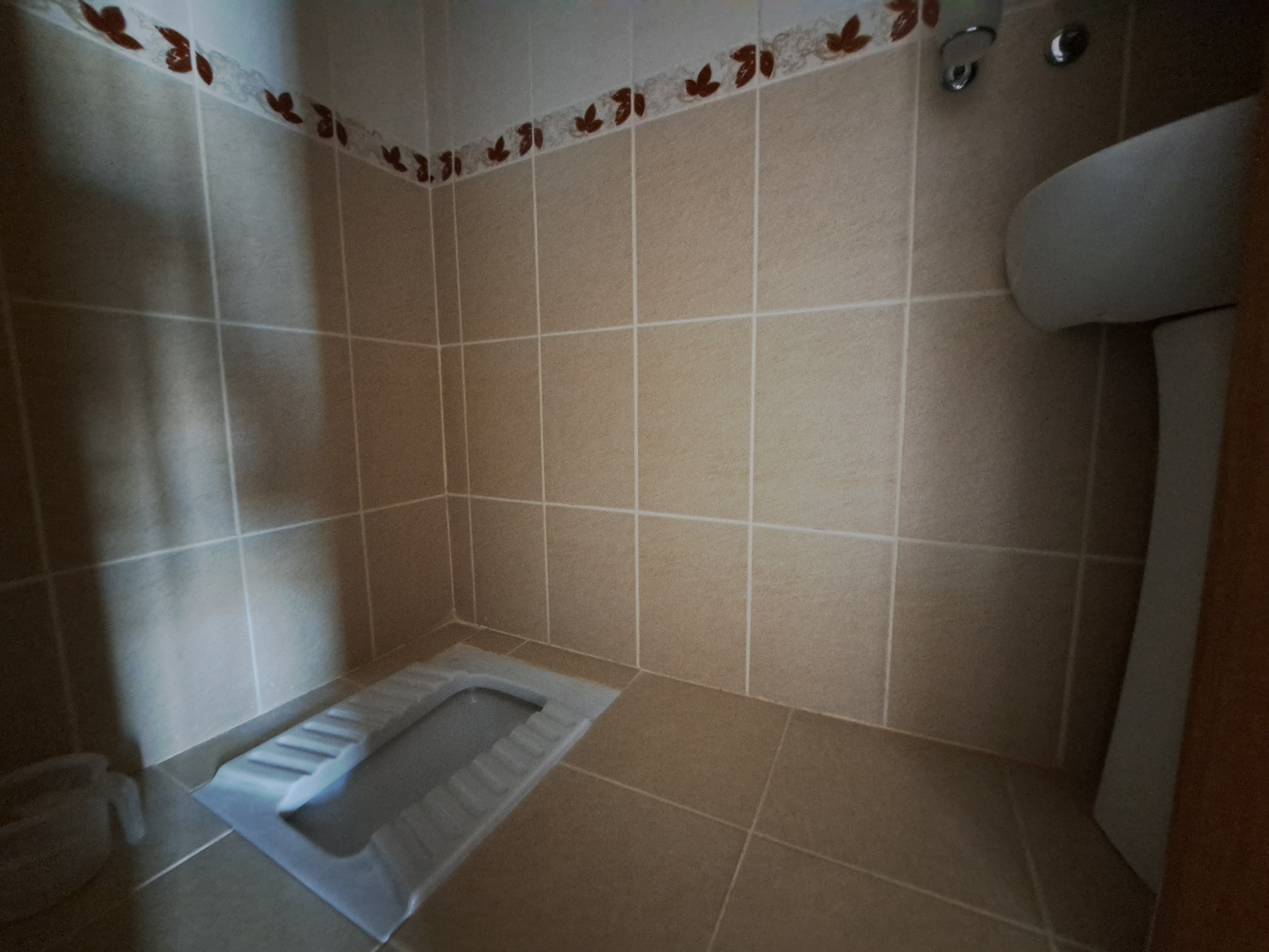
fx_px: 477
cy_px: 476
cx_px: 634
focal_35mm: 13
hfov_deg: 106.2
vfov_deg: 89.9
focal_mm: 1.74
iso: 800
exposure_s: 1/7
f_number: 2.2
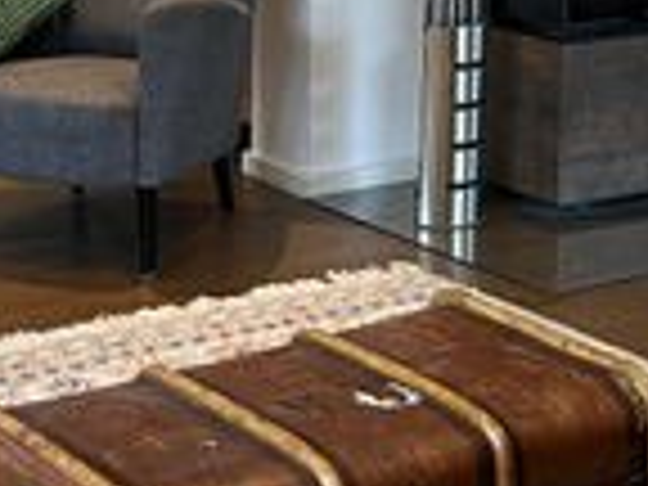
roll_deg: -1.1
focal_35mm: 108
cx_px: 288
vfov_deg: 13.1
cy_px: -194
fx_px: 2022
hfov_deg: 18.2
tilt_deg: -4.6
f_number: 1.6
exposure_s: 1/50
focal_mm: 5.1
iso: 100
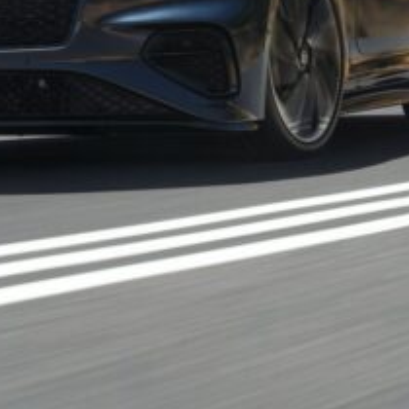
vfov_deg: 15.7
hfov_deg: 16.0
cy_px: 6
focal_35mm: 109
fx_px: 1457
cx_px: 226
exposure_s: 1/25
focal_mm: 40
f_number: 8
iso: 50
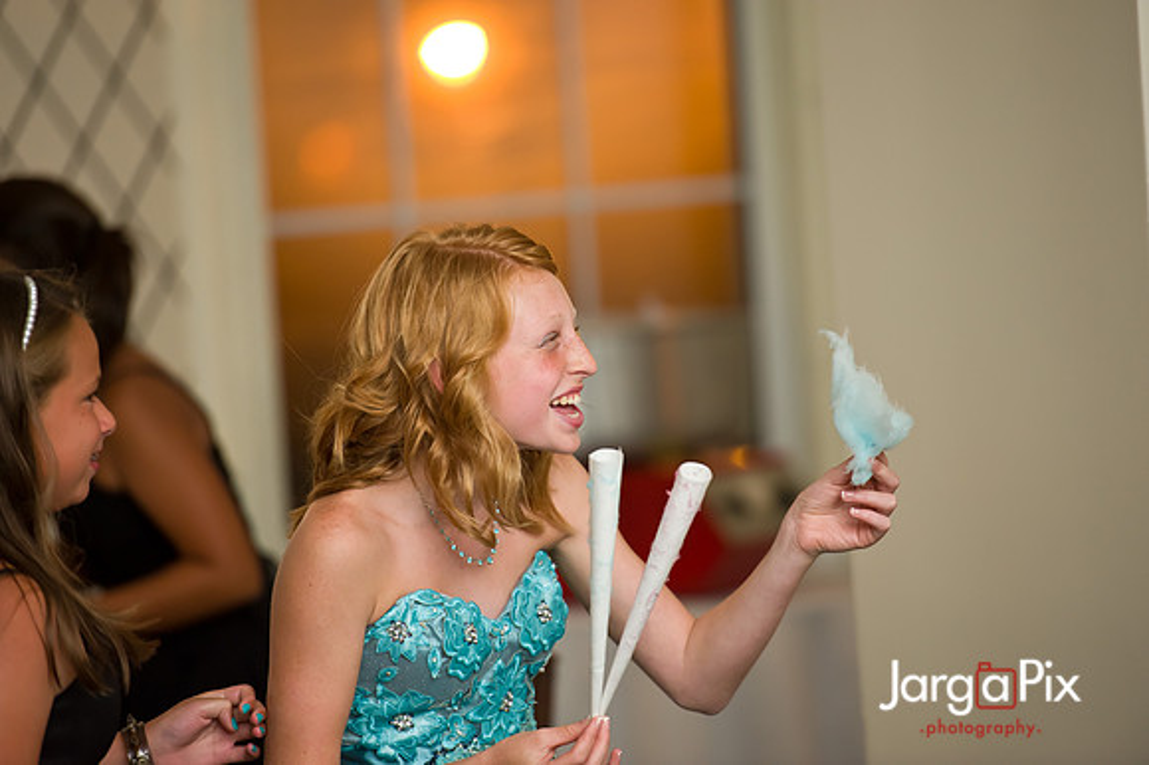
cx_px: 574
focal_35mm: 200
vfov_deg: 6.9
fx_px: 6379
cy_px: 382
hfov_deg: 10.3
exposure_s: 1/125
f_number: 3.2
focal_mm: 200
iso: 1600
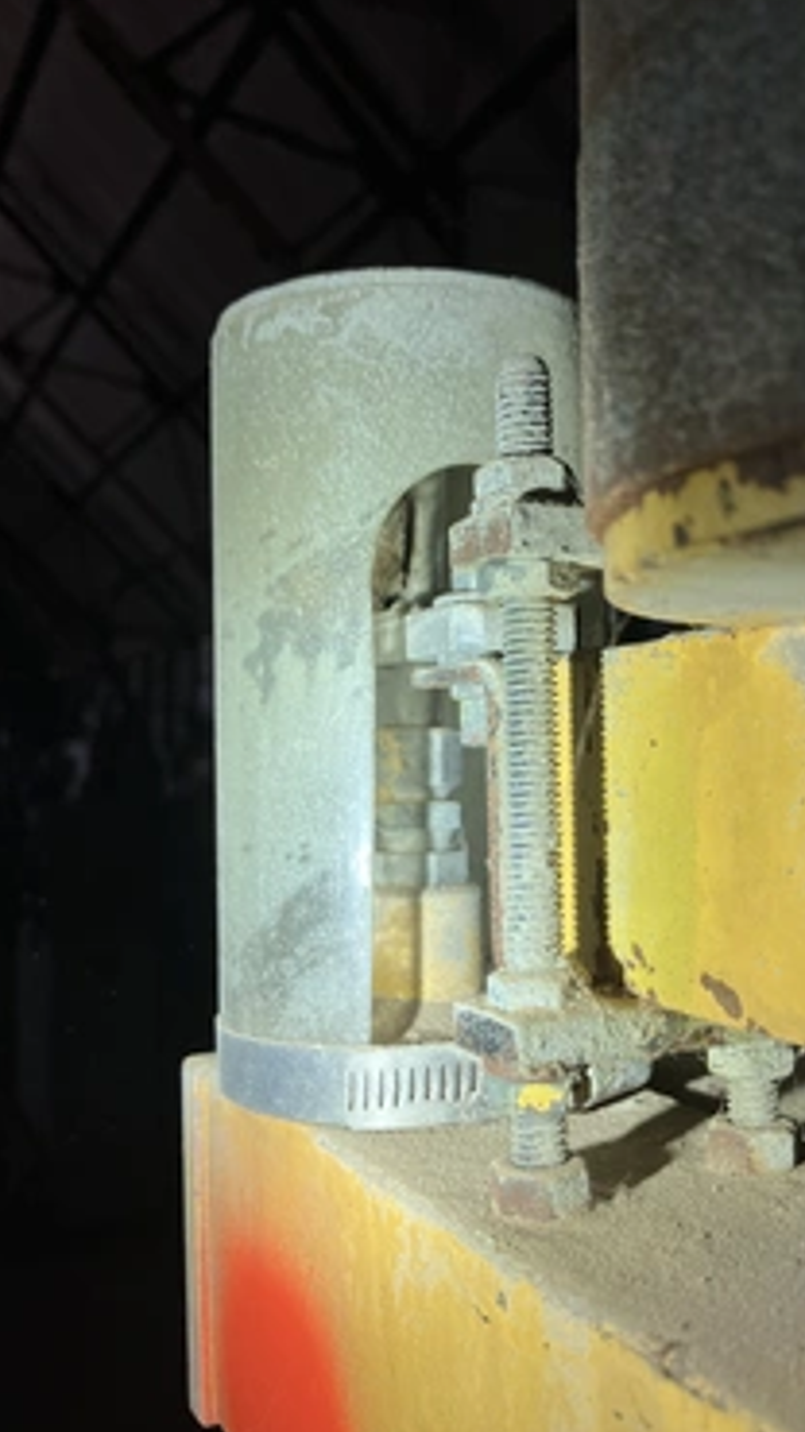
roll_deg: -1.0
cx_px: 511
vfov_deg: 59.5
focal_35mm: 33
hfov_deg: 35.4
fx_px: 1253
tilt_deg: +1.5
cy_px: 743
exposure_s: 1/225
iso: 25
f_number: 1.8
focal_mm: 3.99
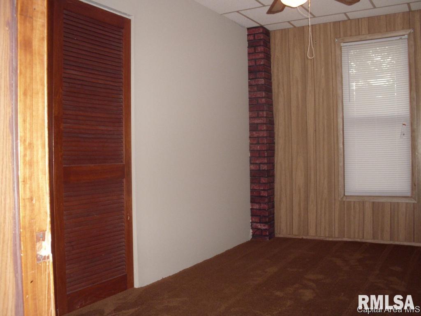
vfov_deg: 37.8
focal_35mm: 38
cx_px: 210
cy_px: 158
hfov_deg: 49.0
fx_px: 462
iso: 400
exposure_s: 1/60
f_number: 2.9
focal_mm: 6.3
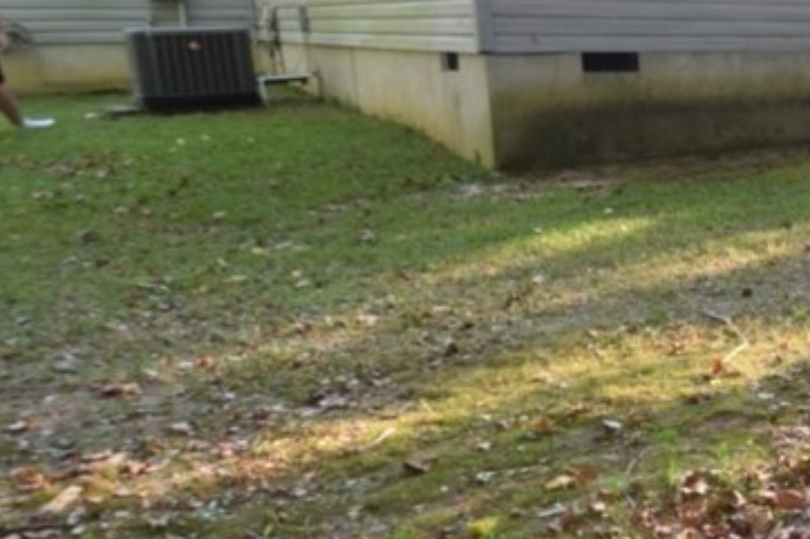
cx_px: 1188
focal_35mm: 45
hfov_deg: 29.1
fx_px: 1012
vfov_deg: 29.6
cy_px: 181
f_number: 5.6
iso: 800
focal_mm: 10
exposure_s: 1/125
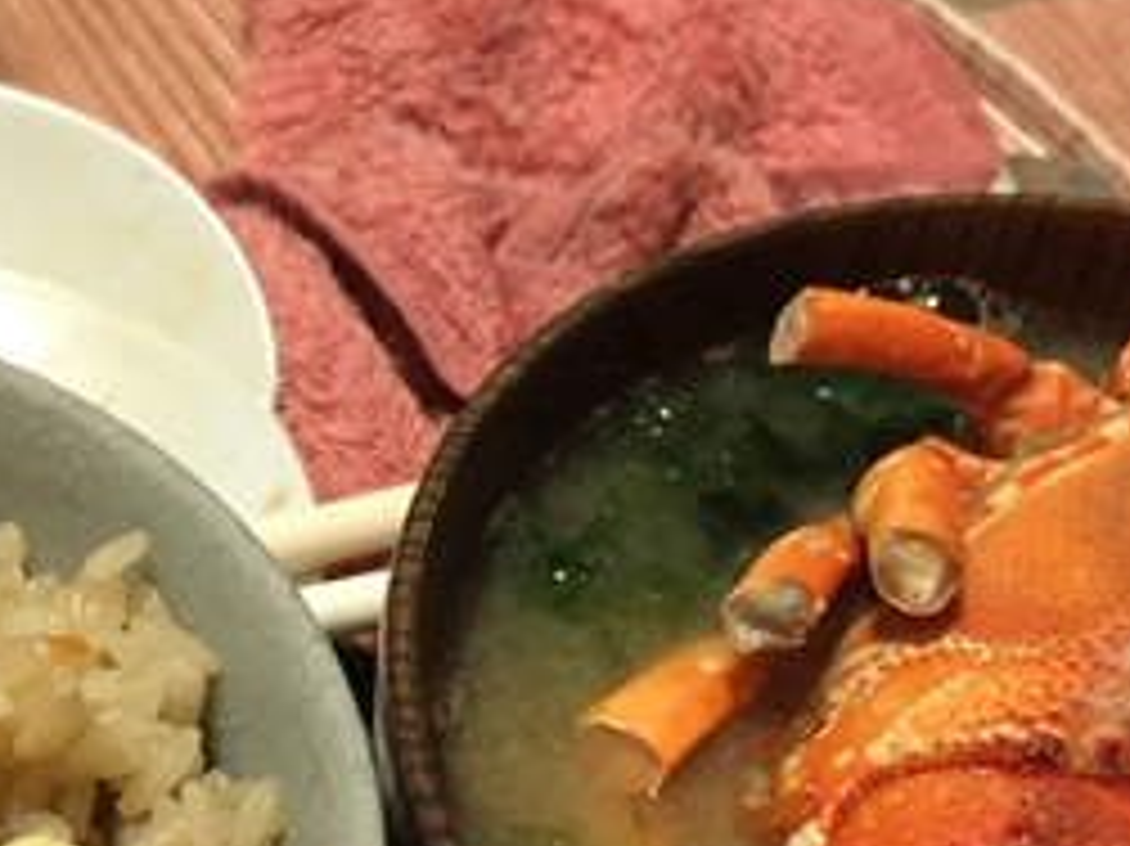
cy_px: 702
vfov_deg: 19.6
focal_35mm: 74
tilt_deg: -48.4
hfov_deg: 26.1
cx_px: 338
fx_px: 2414
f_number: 2.2
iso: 100
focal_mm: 4.15
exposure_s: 1/30
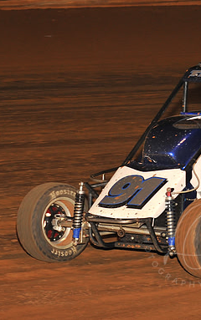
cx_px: 193
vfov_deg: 12.9
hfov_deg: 8.1
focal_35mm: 162
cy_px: 159
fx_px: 1417
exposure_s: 1/320
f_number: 6.3
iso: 1000
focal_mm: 105
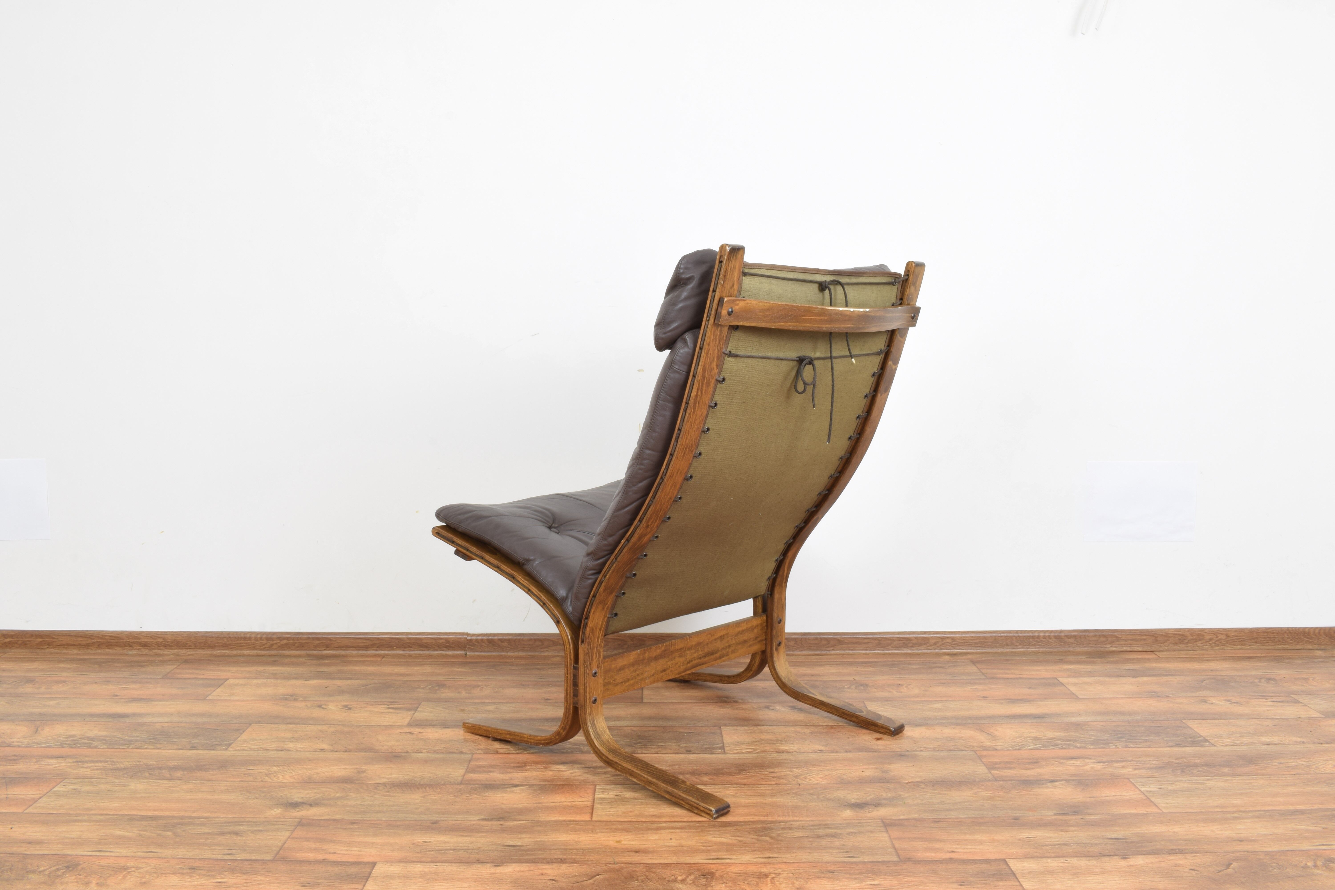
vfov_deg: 40.0
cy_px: 445
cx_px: 668
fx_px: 1224
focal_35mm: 33
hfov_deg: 57.2
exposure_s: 5
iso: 100
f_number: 25
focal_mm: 22
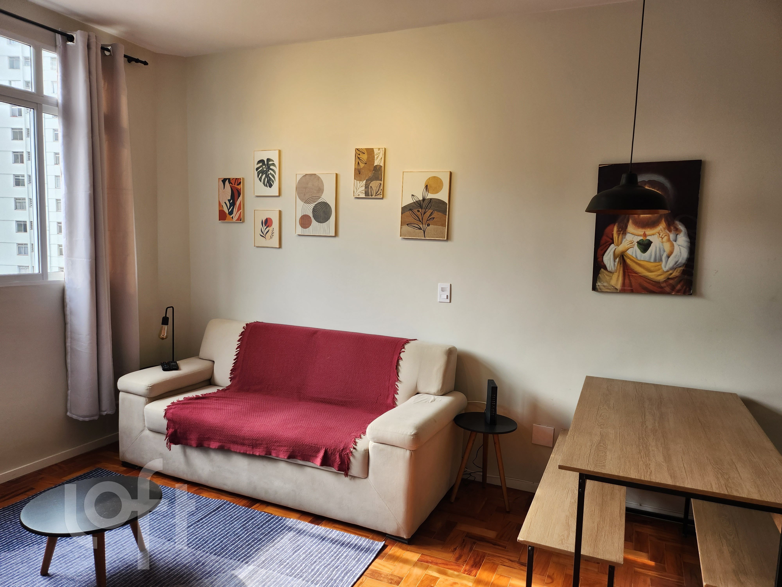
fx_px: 542
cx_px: 391
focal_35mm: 24
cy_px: 294
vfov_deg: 56.8
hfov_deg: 71.6
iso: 80
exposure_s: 1/180
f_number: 1.8
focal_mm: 5
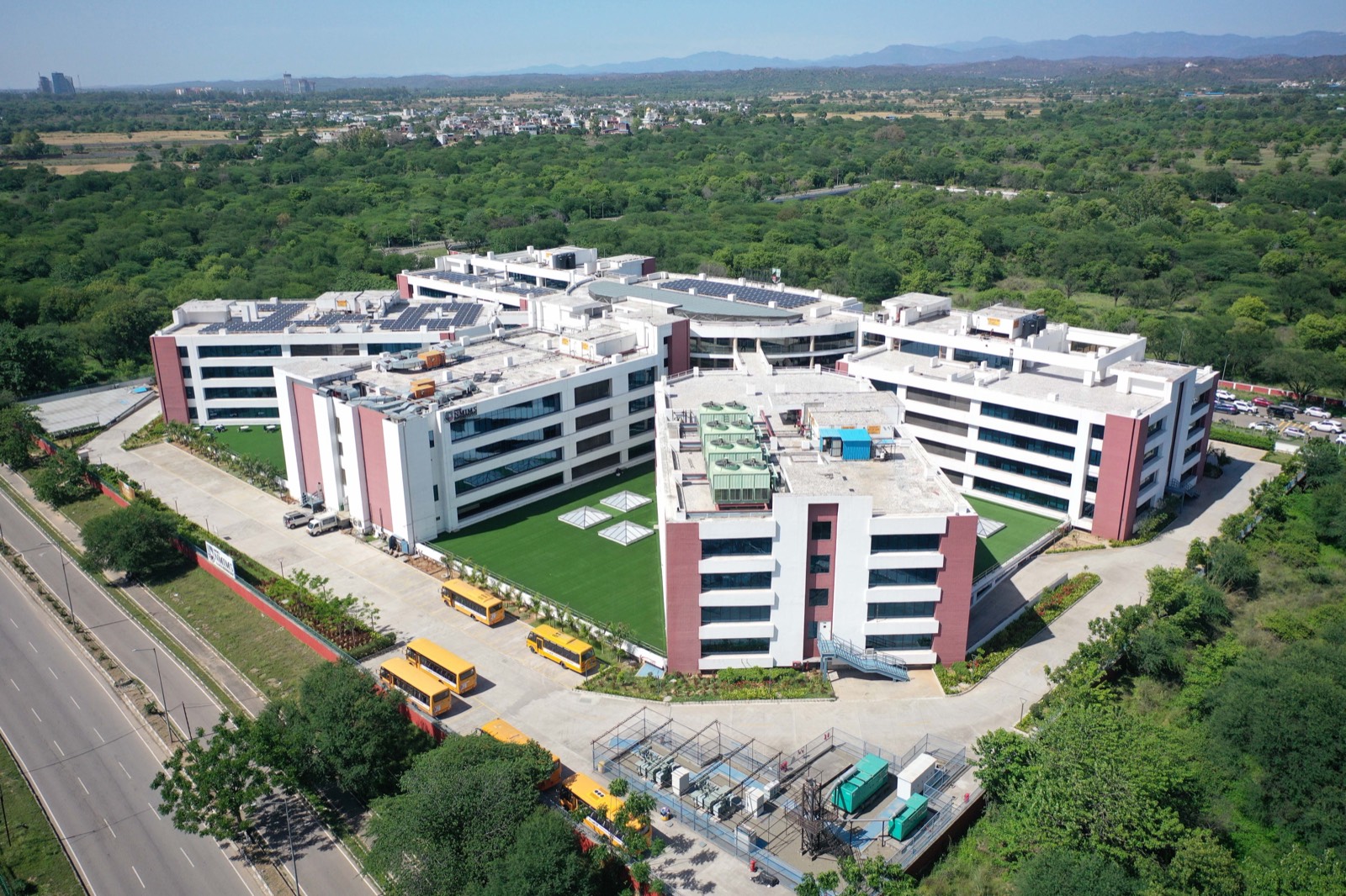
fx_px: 1047
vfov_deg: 46.4
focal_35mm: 28
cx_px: 673
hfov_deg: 65.5
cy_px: 448
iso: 100
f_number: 5.6
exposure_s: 1/2000
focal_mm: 10.26
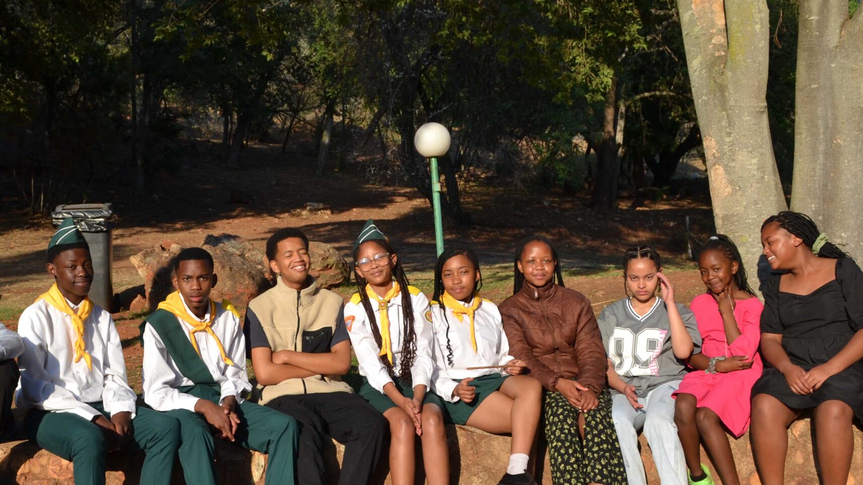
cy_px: 274
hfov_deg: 43.3
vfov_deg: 25.4
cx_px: 315
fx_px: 1076
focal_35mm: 47
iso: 100
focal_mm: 20
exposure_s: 1/200
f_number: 7.1
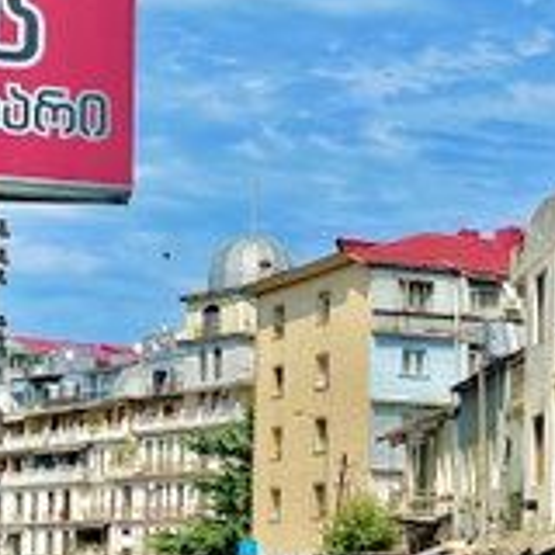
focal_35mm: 115
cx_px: 541
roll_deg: -0.8
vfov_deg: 15.0
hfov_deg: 14.9
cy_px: 475
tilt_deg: +3.7
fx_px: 2086
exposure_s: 1/1996
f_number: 2
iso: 25
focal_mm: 6
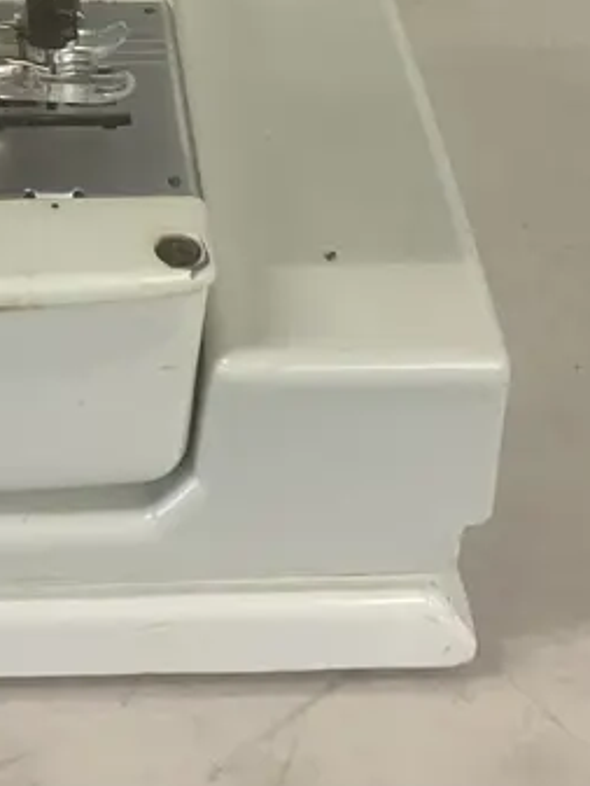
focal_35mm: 85
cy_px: -224
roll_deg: +0.7
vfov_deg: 21.0
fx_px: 1930
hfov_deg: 17.0
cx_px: -14
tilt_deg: -27.3
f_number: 1.8
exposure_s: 1/50
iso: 125
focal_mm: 3.99
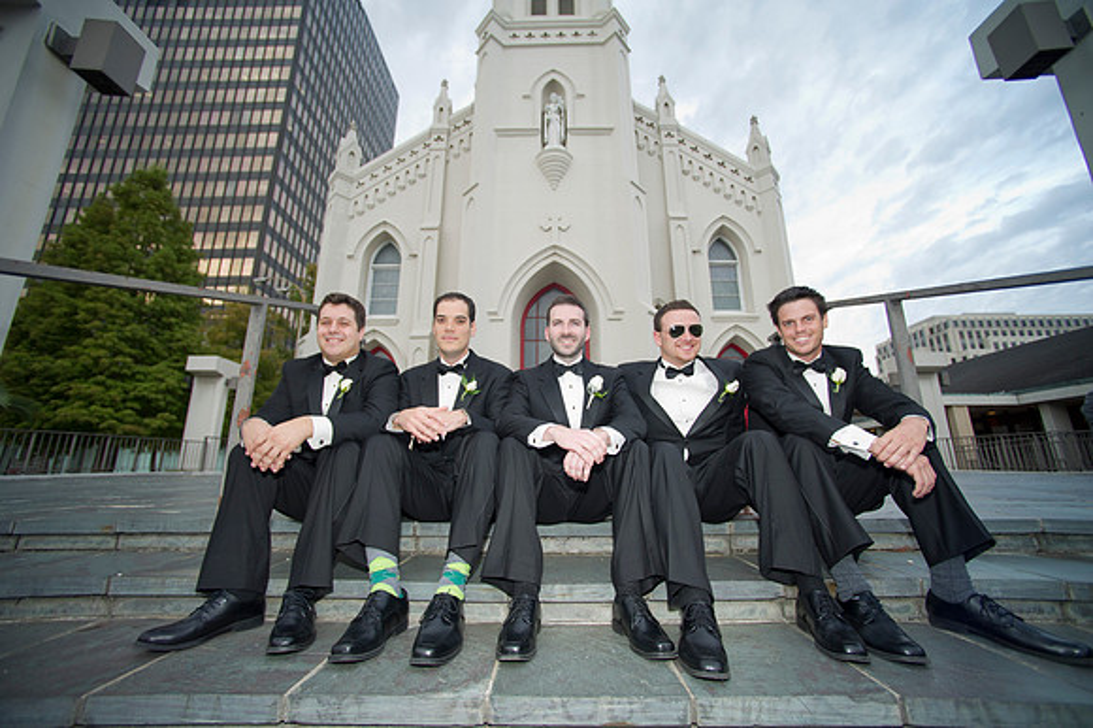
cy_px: 364
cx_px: 546
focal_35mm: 14
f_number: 4
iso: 200
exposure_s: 1/125
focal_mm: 14
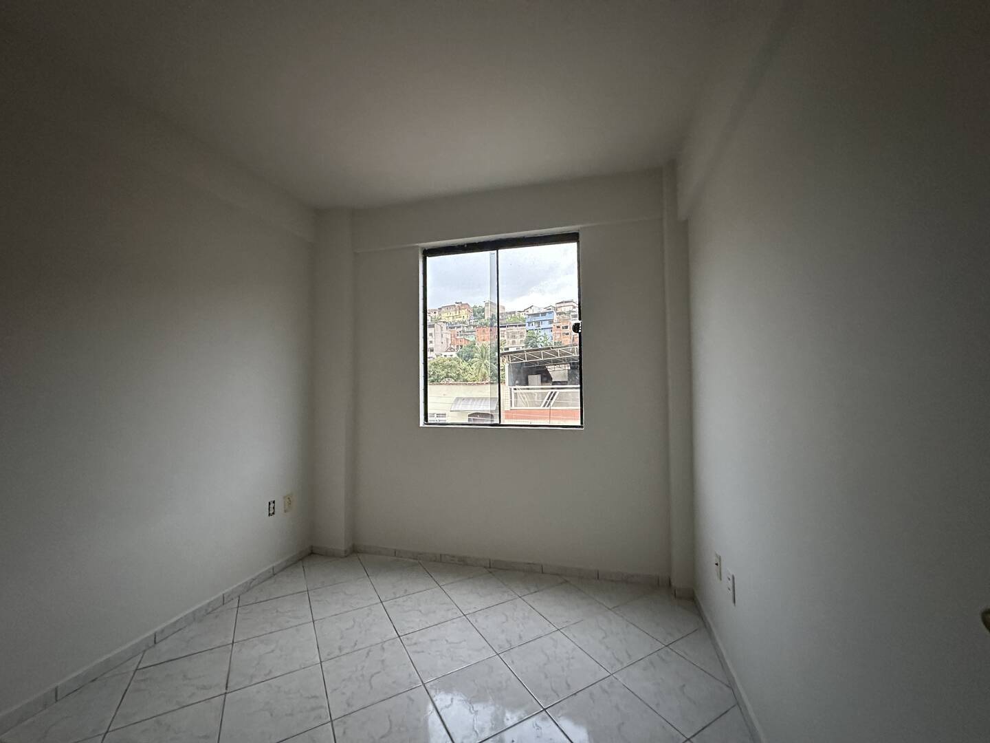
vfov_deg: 85.7
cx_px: 495
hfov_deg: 102.1
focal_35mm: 14
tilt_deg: +2.6
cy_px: 372
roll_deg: +0.4
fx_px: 400
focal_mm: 2.22
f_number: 2.2
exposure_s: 1/60
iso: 640
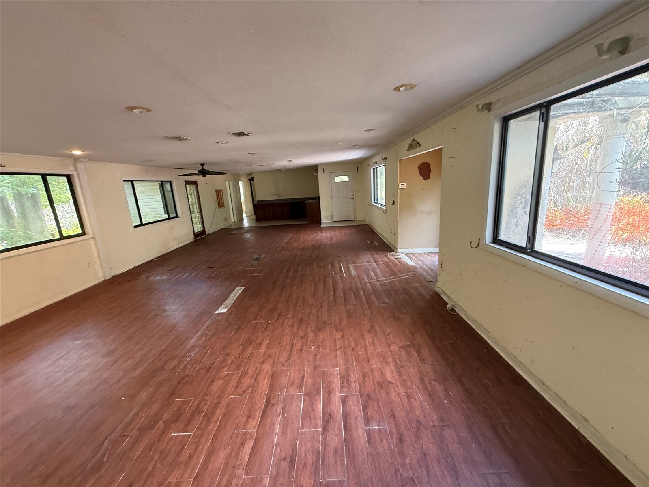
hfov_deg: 102.1
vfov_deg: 85.7
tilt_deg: -12.9
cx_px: 324
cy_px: 244
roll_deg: +6.5
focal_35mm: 14
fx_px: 262
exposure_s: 1/60
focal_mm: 2.22
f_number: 2.2
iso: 400
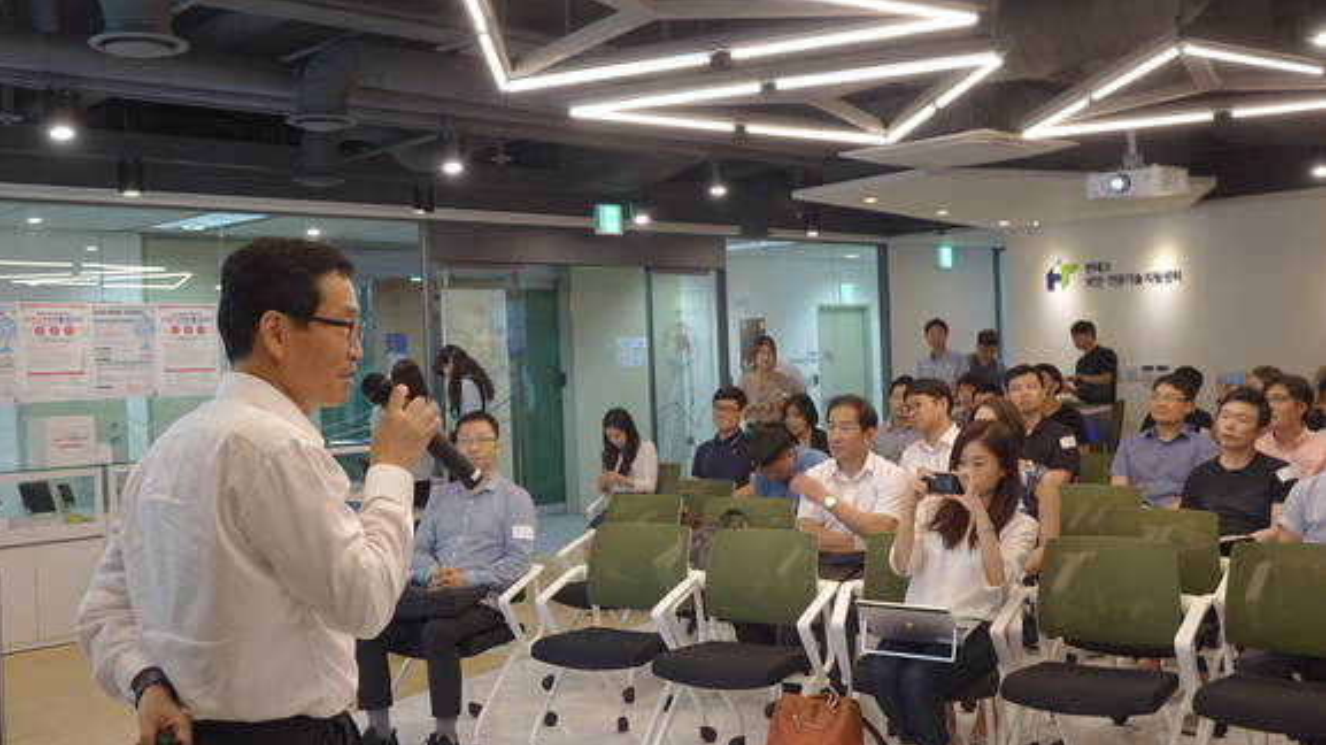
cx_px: 662
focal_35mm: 39
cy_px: 387
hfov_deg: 51.6
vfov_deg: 30.4
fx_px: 1371
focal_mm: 13.65
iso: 250
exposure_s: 1/40
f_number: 2.8
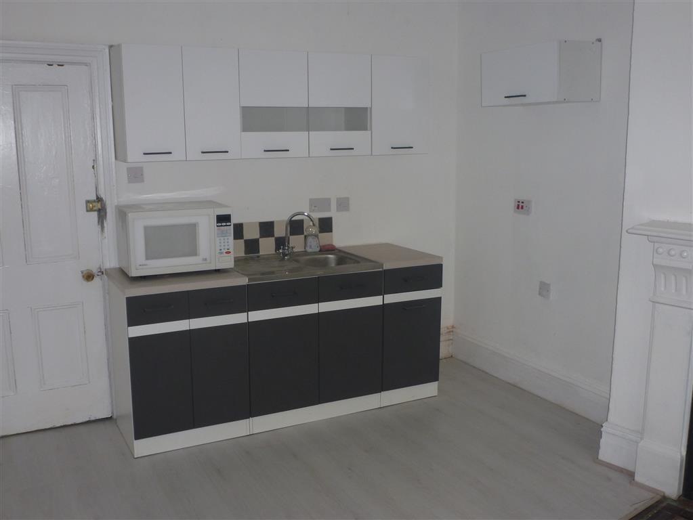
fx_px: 721
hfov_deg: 51.3
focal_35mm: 36
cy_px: 260
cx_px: 346
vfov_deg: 39.7
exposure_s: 1/60
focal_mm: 6.4
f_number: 3.7
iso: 160
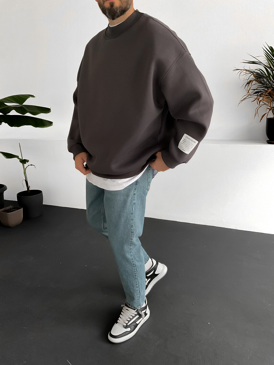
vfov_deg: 61.7
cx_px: 137
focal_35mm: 29
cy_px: 182
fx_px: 306
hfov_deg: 48.2
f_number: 1.8
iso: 125
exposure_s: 1/60
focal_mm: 3
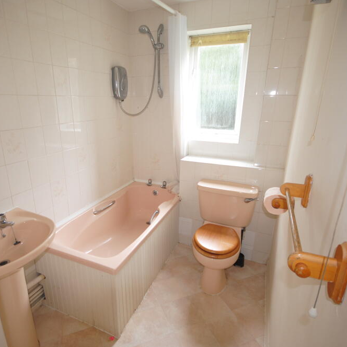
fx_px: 246
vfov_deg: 70.5
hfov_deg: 70.2
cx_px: 154
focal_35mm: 22
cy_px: 178
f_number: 4.2
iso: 200
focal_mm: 11
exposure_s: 1/6
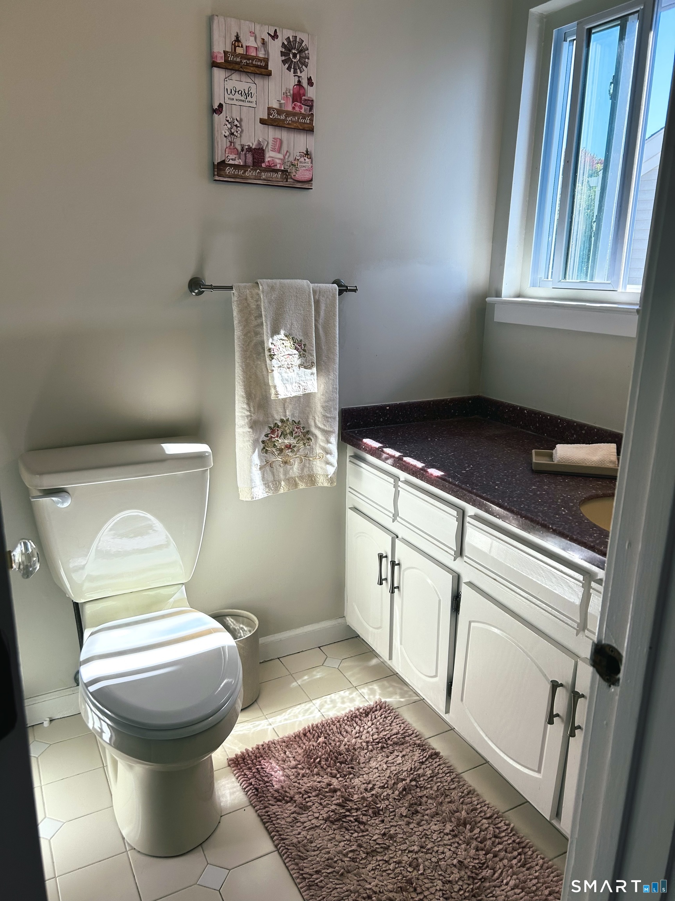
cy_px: 450
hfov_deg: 53.1
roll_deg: -1.9
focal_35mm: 26
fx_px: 676
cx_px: 338
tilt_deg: -15.9
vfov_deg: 67.3
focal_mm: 5.7
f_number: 1.5
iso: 50
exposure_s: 1/401
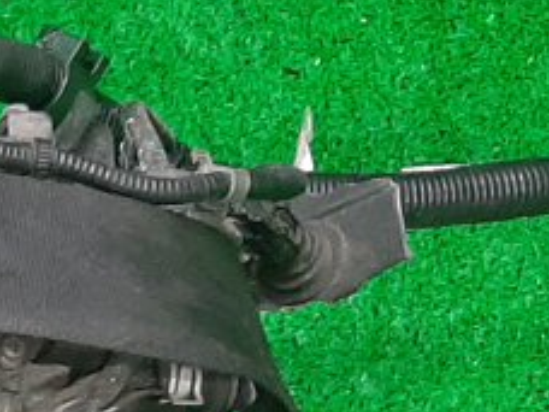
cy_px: 732
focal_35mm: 164
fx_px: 2601
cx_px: -592
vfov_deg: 8.7
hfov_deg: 10.9
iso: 185
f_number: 1.7
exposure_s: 1/50
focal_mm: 3.93
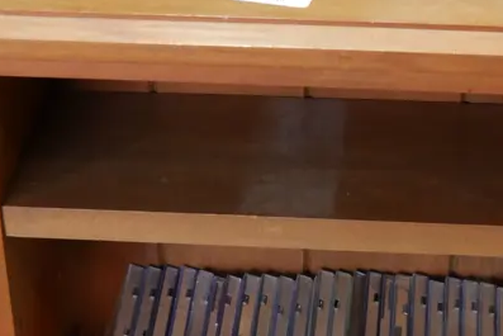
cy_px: 491
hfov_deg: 17.3
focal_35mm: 118
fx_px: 1649
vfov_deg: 11.2
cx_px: 352
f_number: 5.6
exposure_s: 1/60
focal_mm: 22
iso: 800
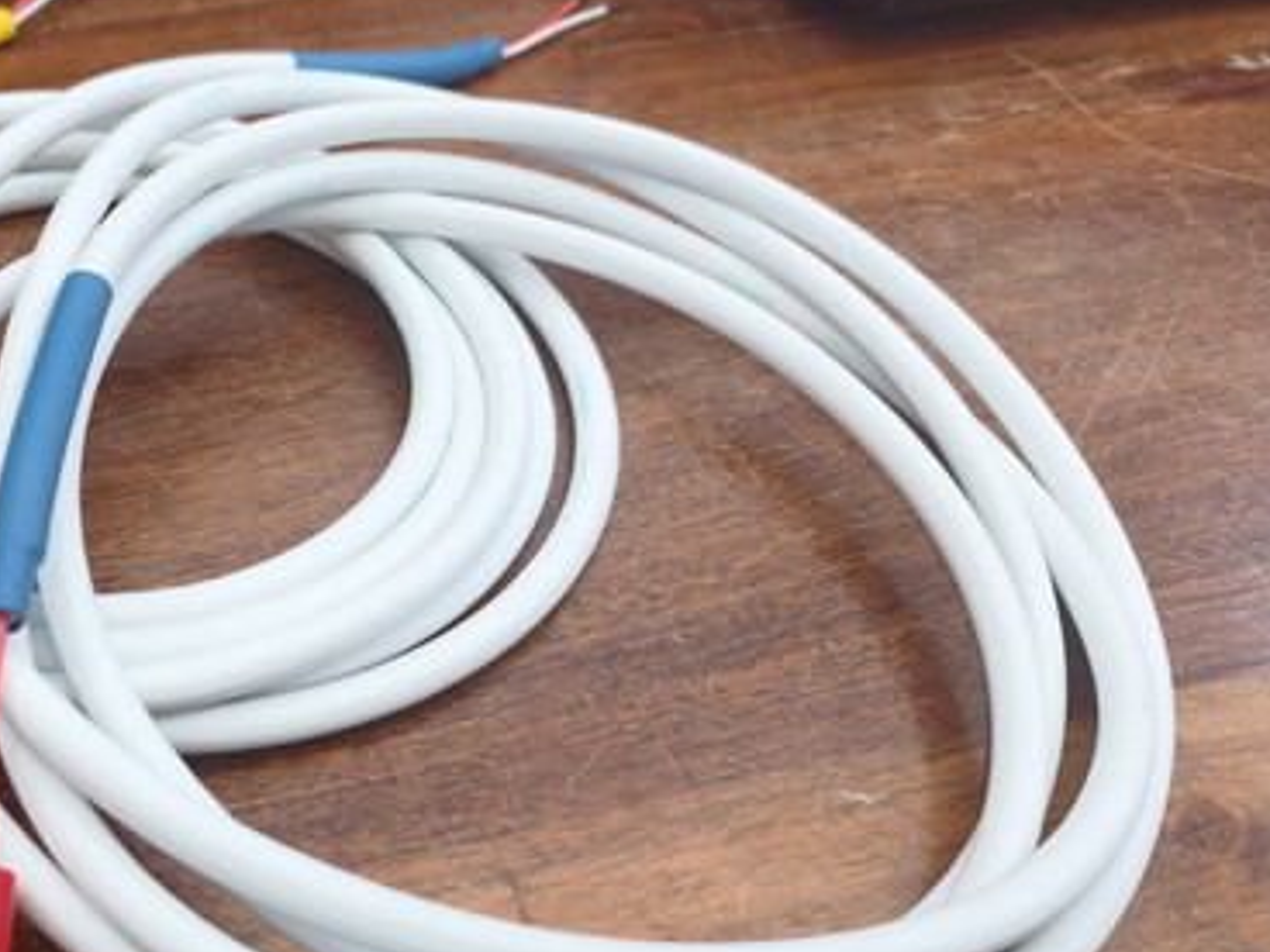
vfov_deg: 35.9
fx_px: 1468
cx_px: 176
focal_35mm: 40
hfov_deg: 43.5
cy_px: 555
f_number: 1.62
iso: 80
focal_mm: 6.45
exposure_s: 1/100
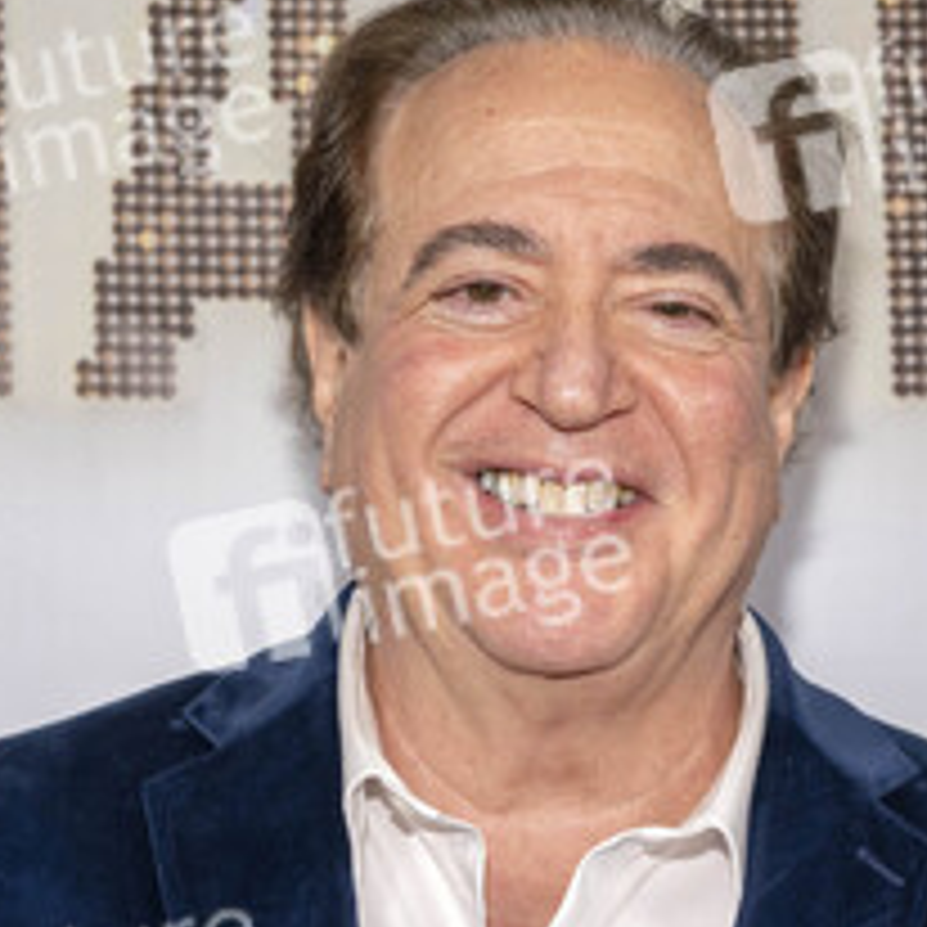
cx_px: 531
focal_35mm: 102
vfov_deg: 16.9
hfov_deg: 17.1
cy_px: 792
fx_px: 3090
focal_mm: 62
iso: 640
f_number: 6.3
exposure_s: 1/200
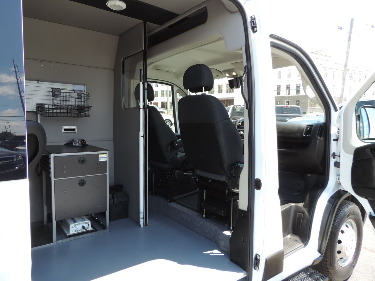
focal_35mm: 24
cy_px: 140
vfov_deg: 56.8
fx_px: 260
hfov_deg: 71.6
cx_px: 188
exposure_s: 1/160
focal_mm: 4.3
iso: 80
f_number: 3
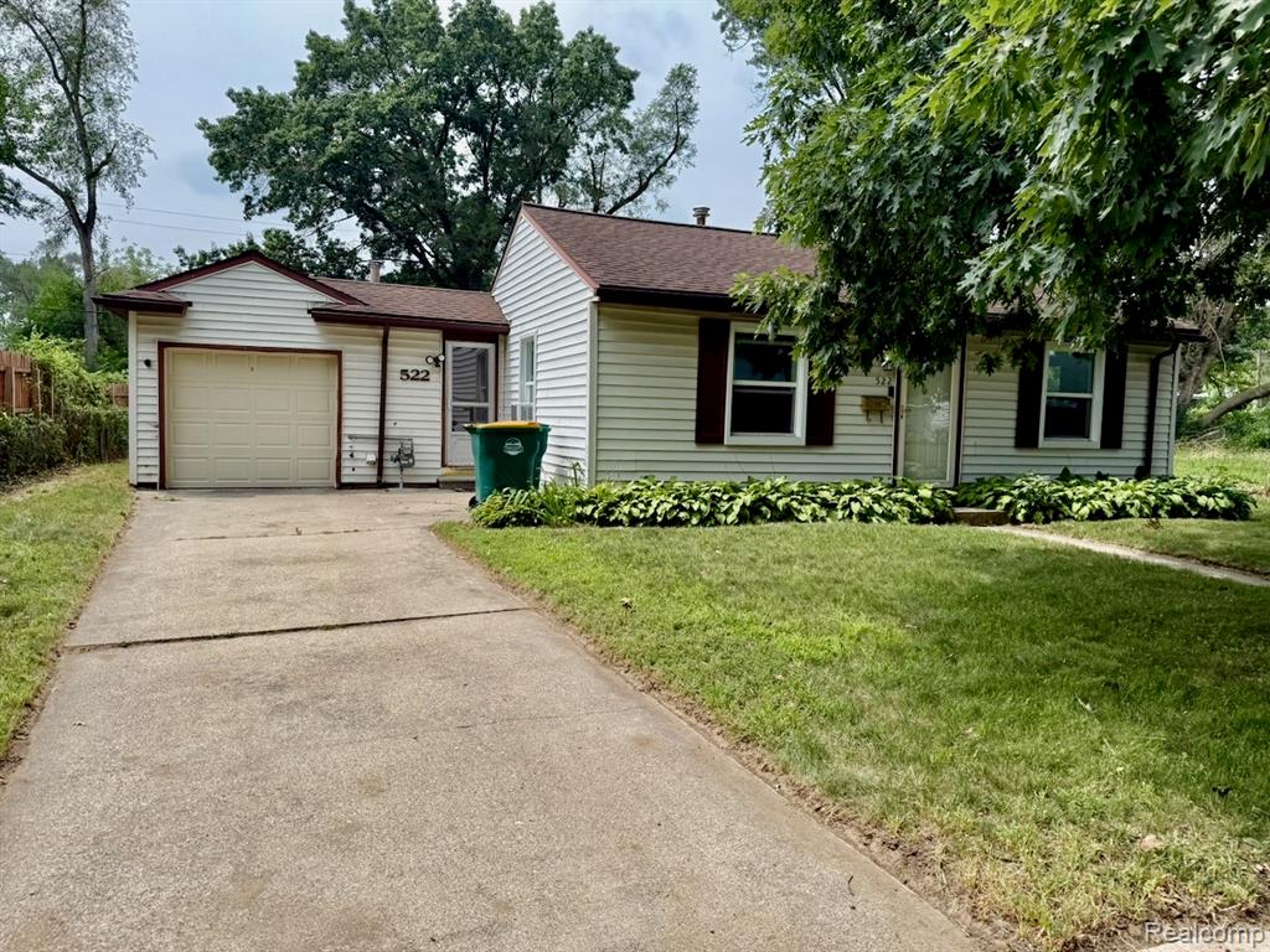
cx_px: 635
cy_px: 476
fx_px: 881
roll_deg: -1.8
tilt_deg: -3.9
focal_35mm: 24
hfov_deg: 71.6
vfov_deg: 56.8
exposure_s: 1/3021
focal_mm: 6.76
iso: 80
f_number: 1.78
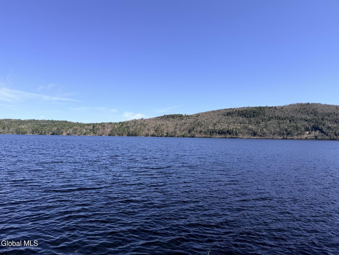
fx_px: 235
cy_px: 128
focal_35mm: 24
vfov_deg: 56.8
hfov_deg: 71.6
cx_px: 170
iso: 80
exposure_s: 1/4673
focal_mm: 6.76
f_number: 1.78
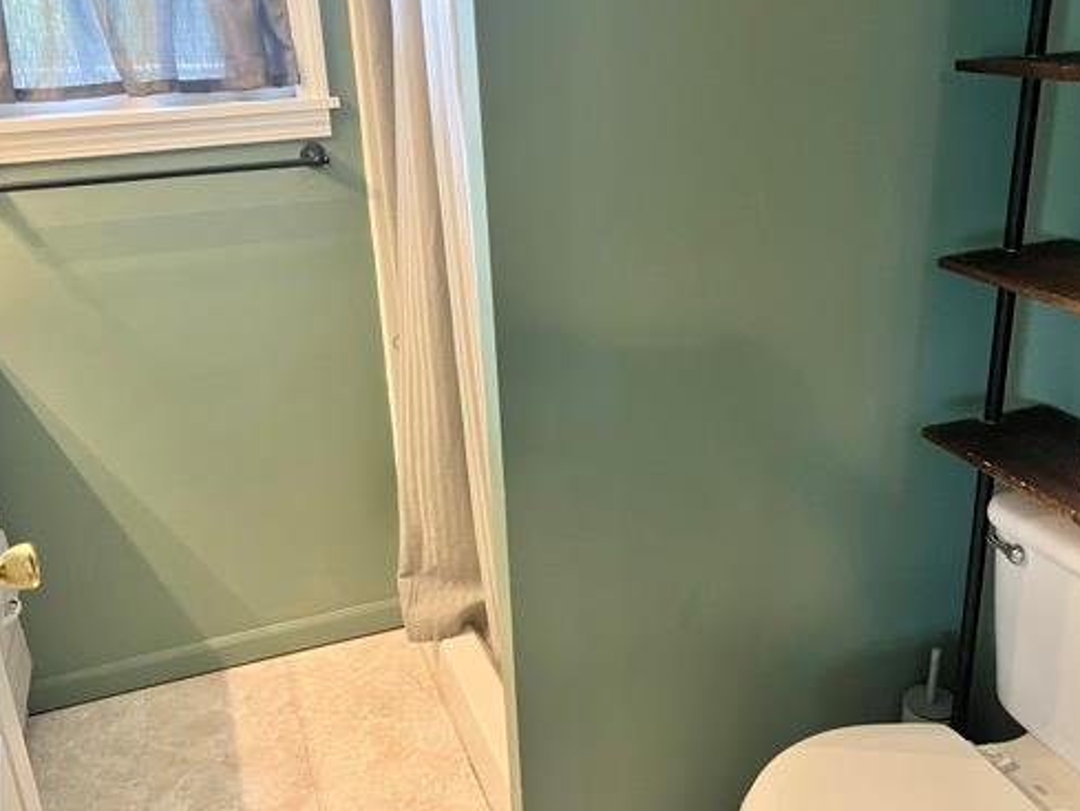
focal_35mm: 34
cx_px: 561
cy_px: 369
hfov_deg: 53.9
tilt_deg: -22.4
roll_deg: +2.2
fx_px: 1061
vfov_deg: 41.8
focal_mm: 5.7
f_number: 1.5
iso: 400
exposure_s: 1/60
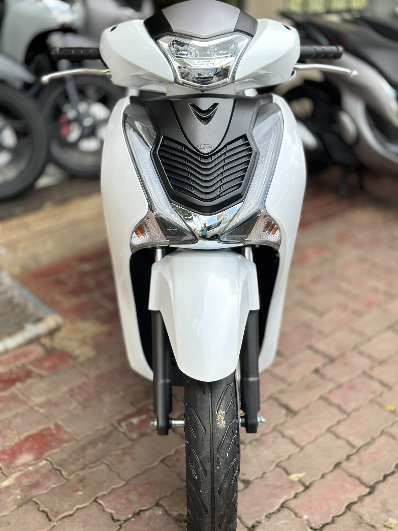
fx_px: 736
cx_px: 199
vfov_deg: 39.7
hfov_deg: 30.3
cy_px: 266
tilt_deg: -22.5
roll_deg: -2.0
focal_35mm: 48
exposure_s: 1/719
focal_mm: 6.86
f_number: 1.78
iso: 80
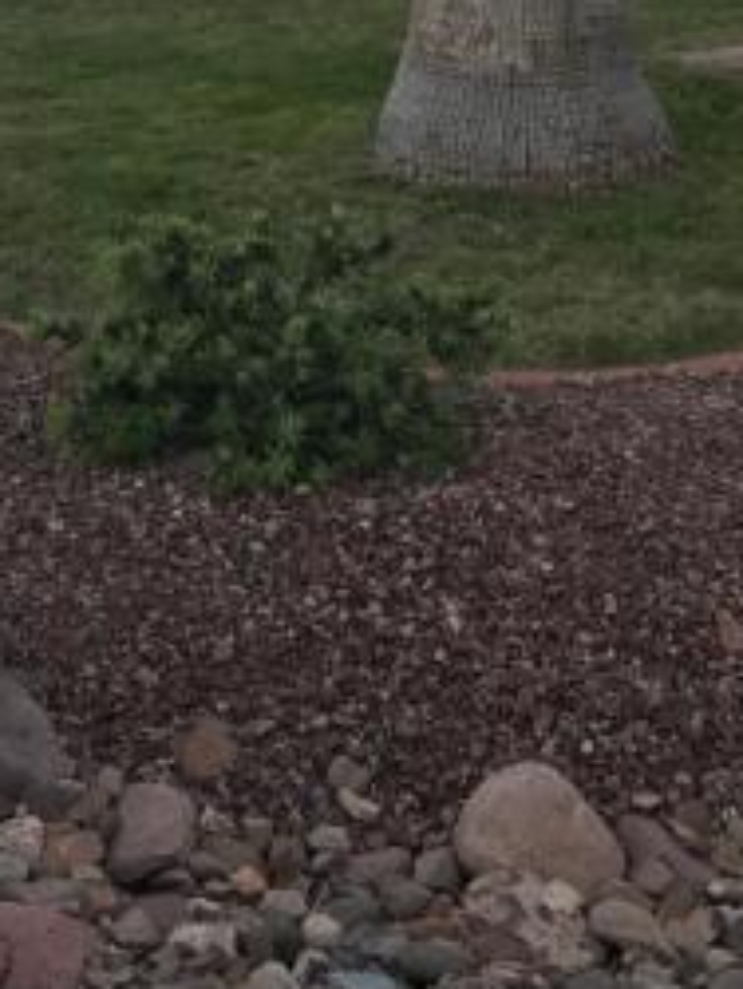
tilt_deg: -8.6
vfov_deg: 22.2
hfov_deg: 17.1
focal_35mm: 86
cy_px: 87
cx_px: 174
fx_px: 2457
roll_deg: +0.8
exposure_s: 1/60
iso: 25
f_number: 1.8
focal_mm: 3.99
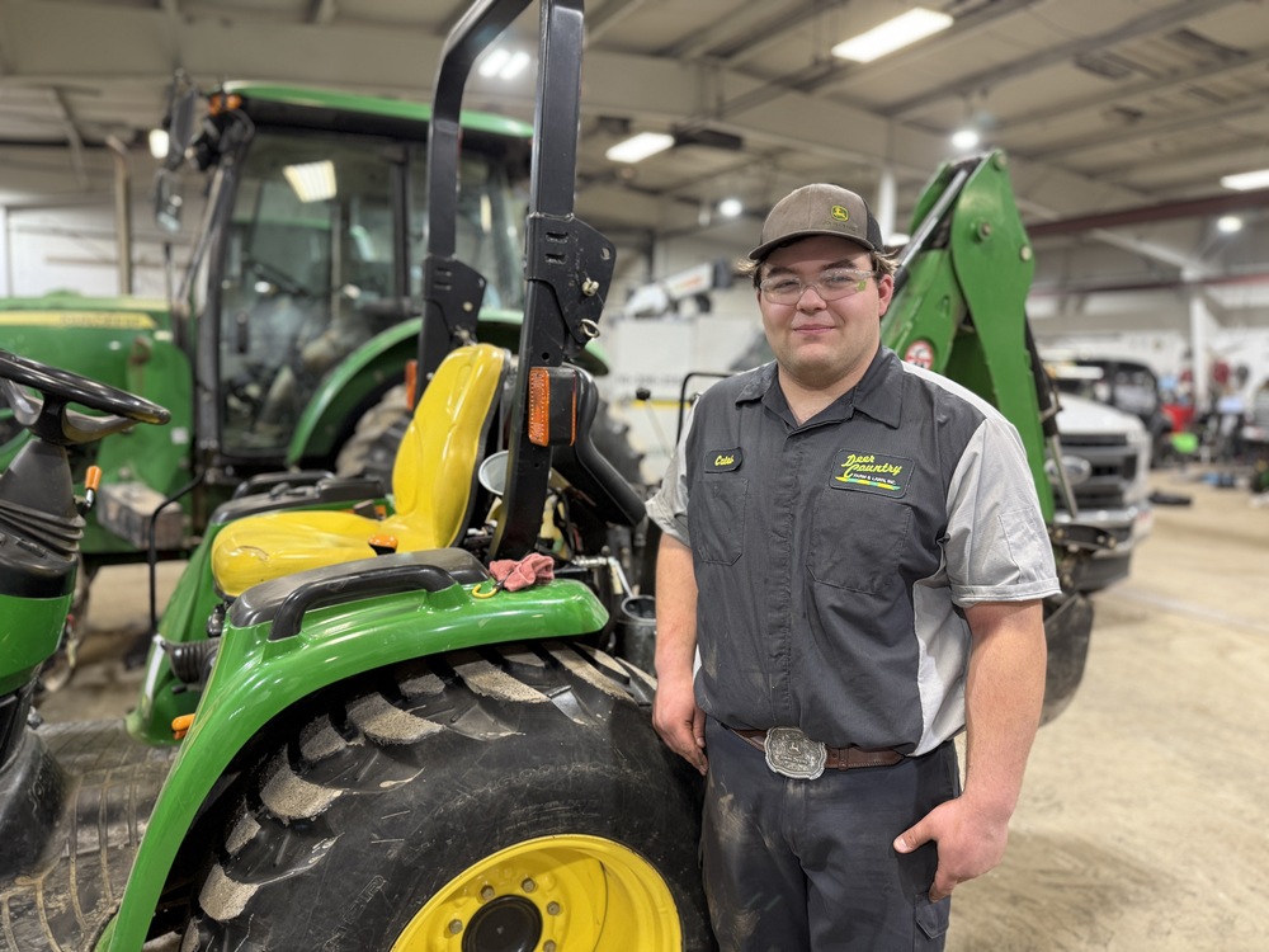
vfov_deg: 56.8
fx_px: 880
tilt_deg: -7.8
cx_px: 634
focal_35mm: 24
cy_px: 476
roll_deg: -1.9
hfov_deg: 71.6
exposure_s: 1/60
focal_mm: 6.76
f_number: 1.78
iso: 200
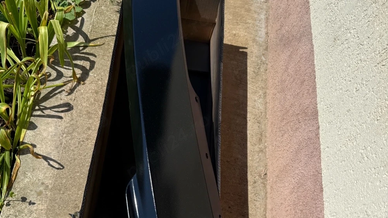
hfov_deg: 56.6
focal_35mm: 35
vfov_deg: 33.1
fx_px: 360
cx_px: 194
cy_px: 162
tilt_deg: -64.6
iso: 80
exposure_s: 1/6711
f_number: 1.78
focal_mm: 6.76
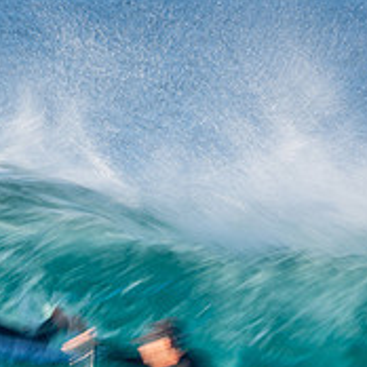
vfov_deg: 0.8
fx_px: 25477
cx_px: 97
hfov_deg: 0.8
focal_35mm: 2124
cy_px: 402
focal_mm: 500
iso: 100
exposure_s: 1/20
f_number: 18
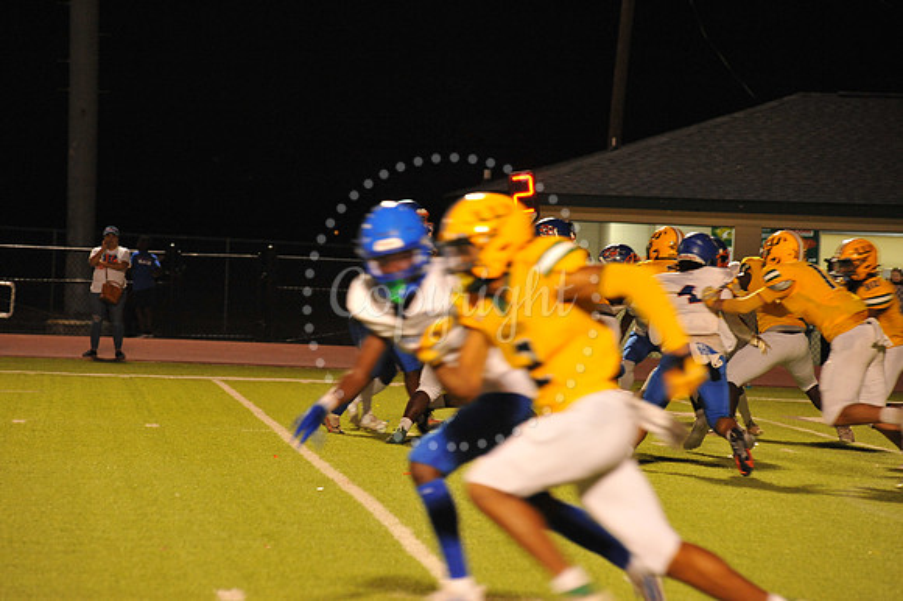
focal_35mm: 200
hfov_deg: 10.3
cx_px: 452
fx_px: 5014
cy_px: 300
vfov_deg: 6.9
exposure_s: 1/160
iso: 3200
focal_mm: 200
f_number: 6.3
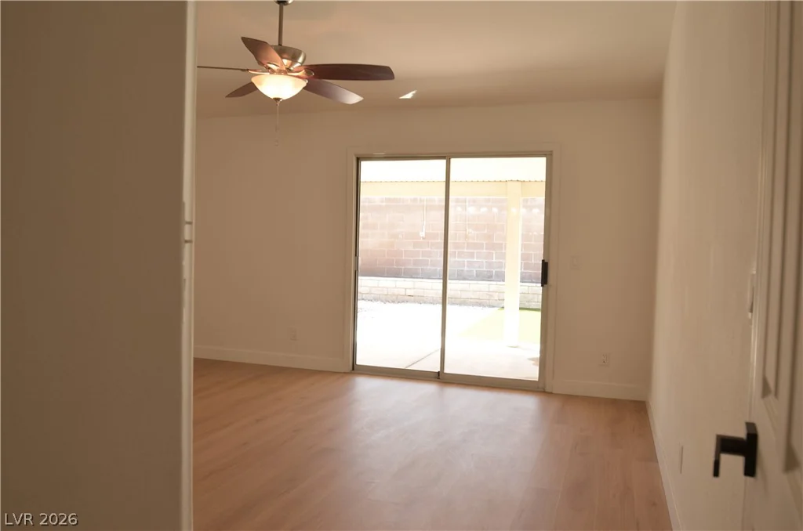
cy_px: 266
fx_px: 601
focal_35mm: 27
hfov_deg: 67.5
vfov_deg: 47.7
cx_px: 402
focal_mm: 18
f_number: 4
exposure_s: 1/60
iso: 200
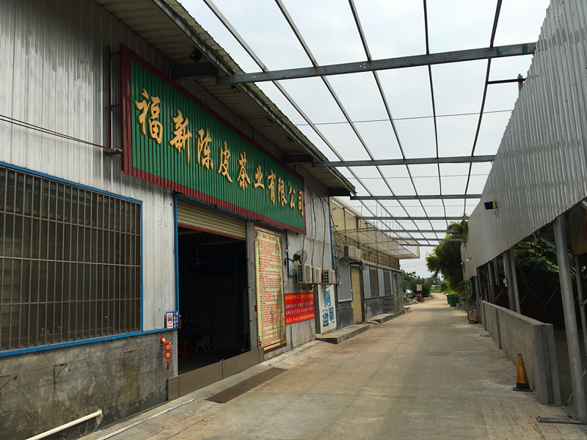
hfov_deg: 61.7
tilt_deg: +9.7
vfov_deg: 48.2
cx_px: 294
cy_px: 220
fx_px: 492
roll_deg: +2.5
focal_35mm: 29
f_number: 2.2
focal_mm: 4.15
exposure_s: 1/2653
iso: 25
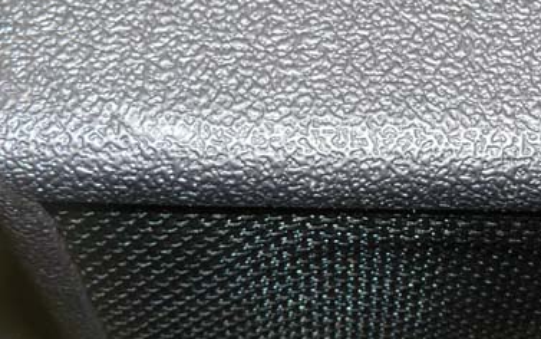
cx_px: 379
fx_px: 1195
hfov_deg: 25.3
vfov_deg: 16.1
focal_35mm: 81
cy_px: 86
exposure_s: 1
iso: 100
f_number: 4
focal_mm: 6
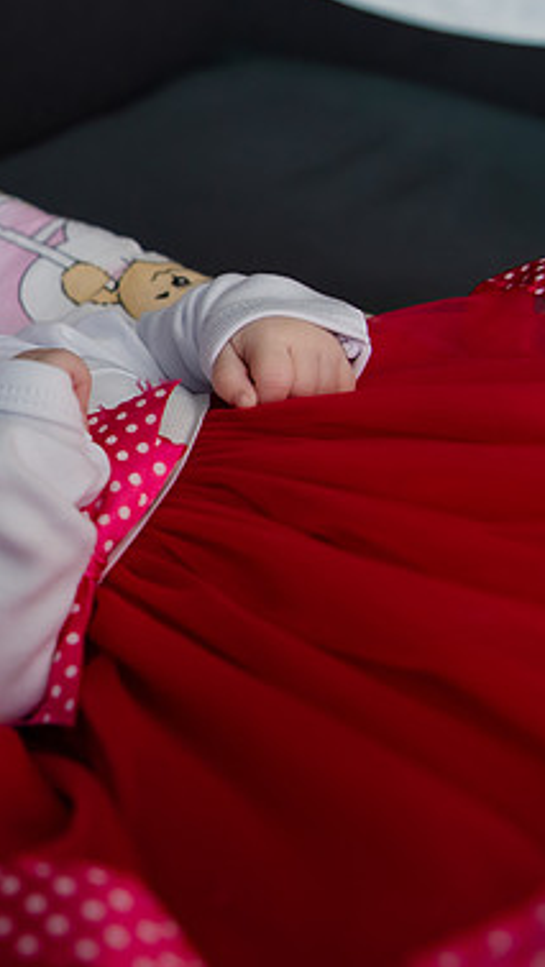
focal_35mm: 49
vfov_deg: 41.7
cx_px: -220
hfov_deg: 21.4
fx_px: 1257
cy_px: 349
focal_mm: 24
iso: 400
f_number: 3.5
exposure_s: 1/125
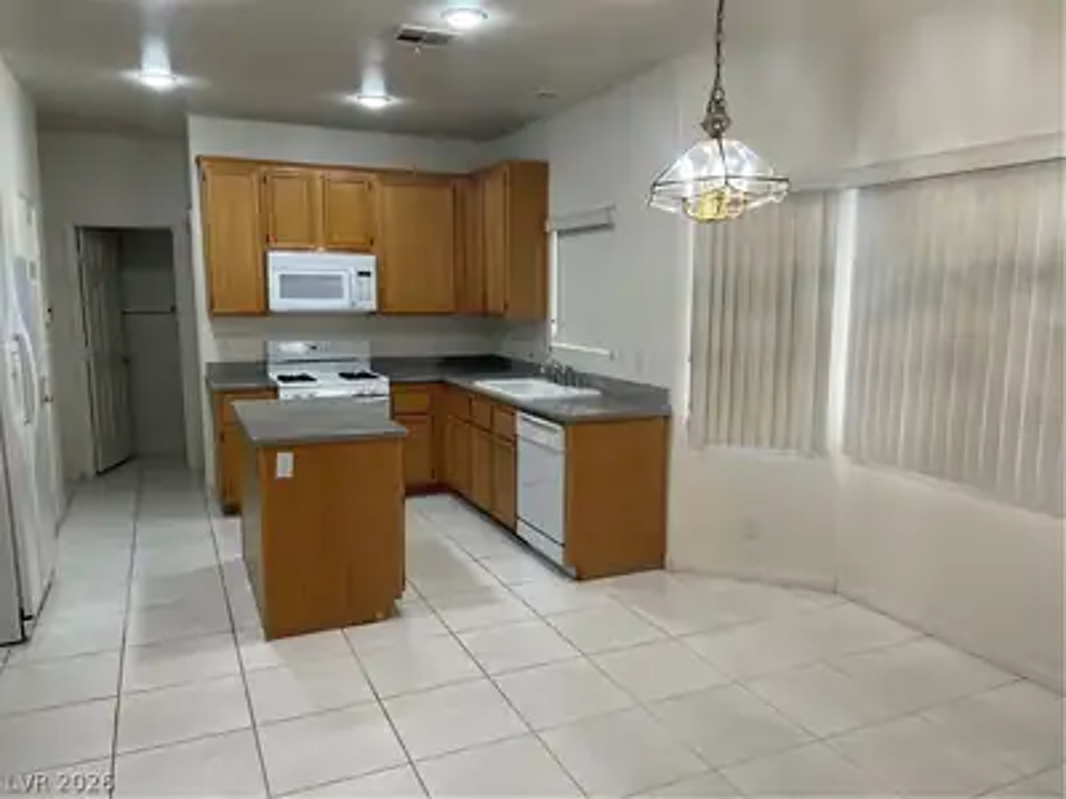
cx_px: 533
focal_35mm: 26
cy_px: 400
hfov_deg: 67.3
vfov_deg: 53.1
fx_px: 801
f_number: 1.6
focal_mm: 4.2
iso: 64
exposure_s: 1/60
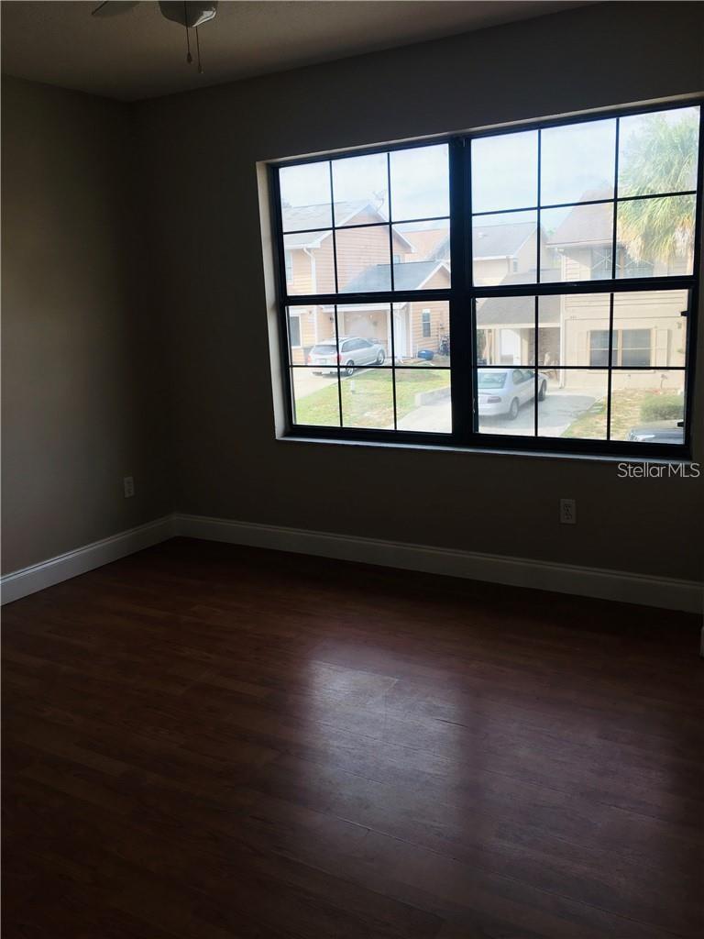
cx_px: 352
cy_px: 470
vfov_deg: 61.7
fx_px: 786
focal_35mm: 29
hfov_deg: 48.2
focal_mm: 4.15
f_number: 2.2
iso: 25
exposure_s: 1/167
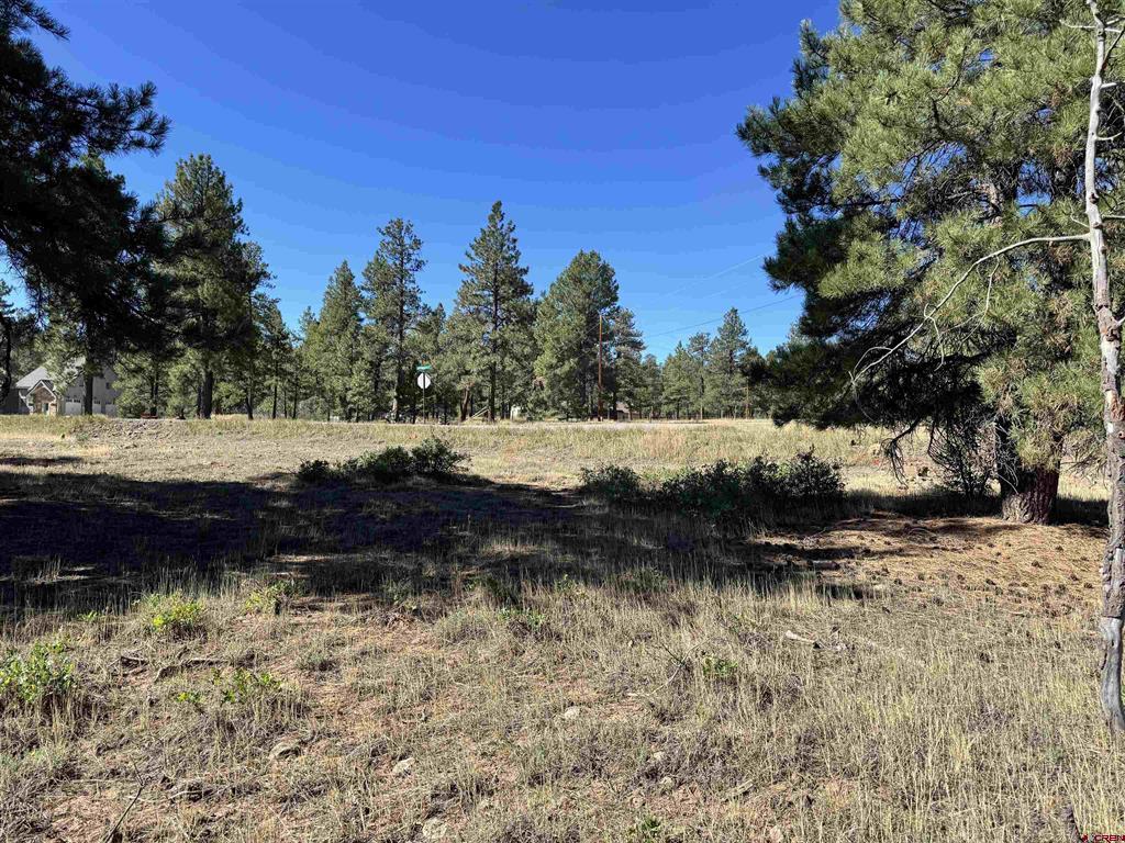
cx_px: 562
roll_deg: -2.5
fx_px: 780
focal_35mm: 24
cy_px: 422
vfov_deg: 56.8
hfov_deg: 71.6
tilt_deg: +0.7
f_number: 1.78
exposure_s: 1/2252
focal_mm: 6.76
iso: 80
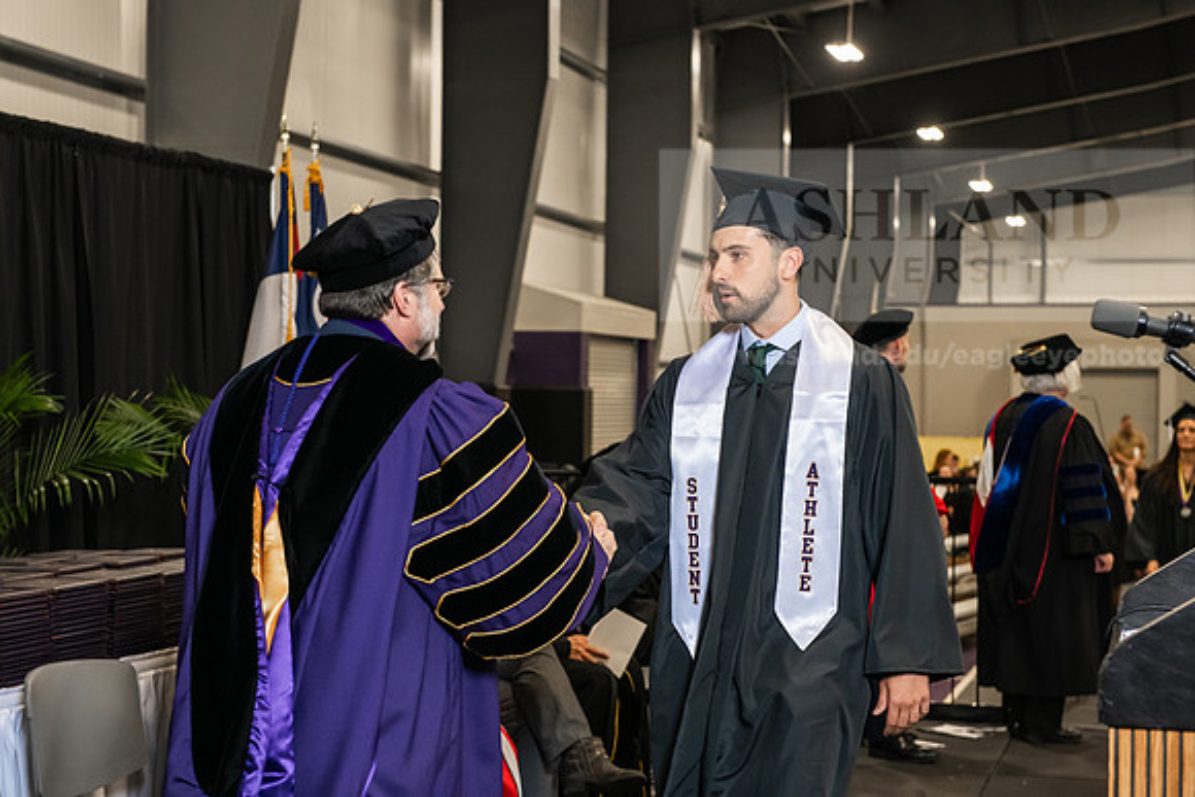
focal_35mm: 62
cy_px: 398
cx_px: 598
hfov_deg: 32.4
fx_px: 2058
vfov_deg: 21.9
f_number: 5
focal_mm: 62
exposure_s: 1/200
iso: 2500
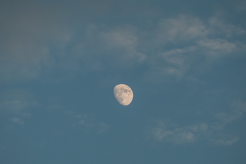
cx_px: 123
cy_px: 82
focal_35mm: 300
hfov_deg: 6.9
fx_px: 2049
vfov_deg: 4.6
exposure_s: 1/500
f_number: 5.6
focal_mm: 200
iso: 400
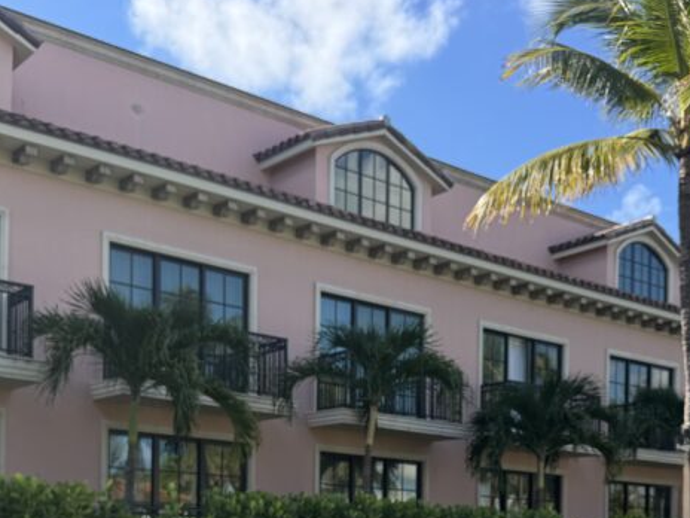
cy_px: 539
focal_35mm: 53
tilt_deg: +1.1
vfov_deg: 25.9
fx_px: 1056
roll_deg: -0.4
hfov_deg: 36.1
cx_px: 379
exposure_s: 1/1678
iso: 80
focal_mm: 6.76
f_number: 1.78
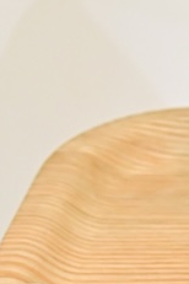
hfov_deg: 3.5
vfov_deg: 5.3
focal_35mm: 389
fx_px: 3063
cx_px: 298
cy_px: 408
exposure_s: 1/200
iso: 4000
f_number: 7.1
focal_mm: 60
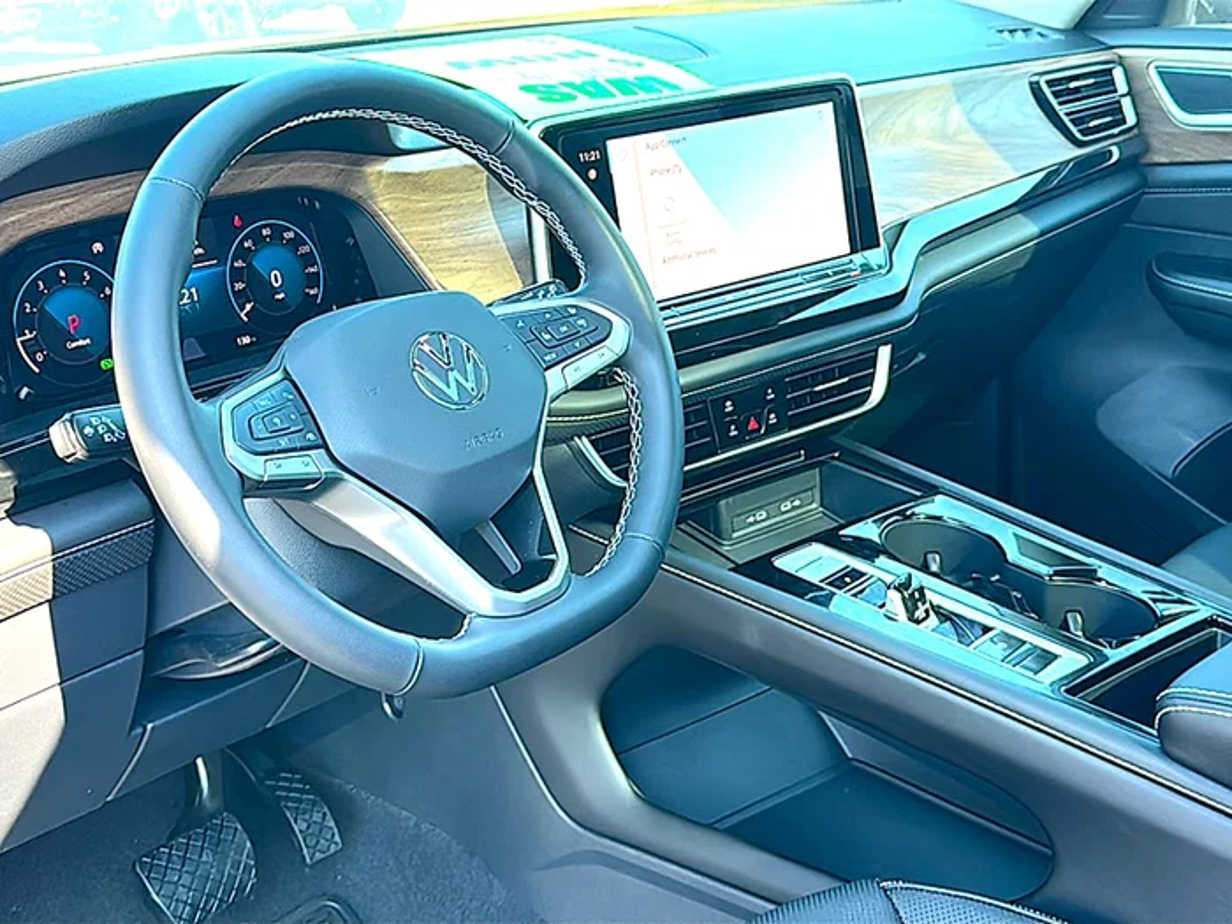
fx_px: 1352
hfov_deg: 49.0
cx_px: 616
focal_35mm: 38
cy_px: 462
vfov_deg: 37.7
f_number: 1.78
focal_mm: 6.86
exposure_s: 1/126
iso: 64
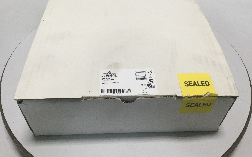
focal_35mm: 33
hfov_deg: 58.1
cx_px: 126
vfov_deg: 38.3
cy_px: 70
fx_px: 227
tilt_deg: -45.8
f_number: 2.4
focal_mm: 3.3
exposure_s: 1/30
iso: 32
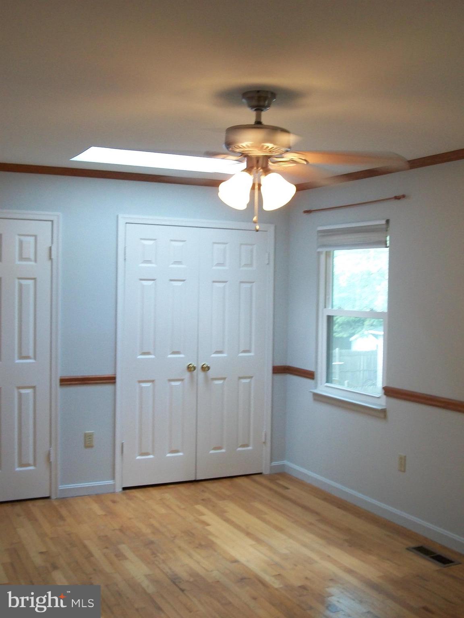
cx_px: 232
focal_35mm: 40
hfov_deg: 36.0
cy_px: 309
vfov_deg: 46.8
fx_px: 715
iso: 160
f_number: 3.2
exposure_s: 1/30
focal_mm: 7.1
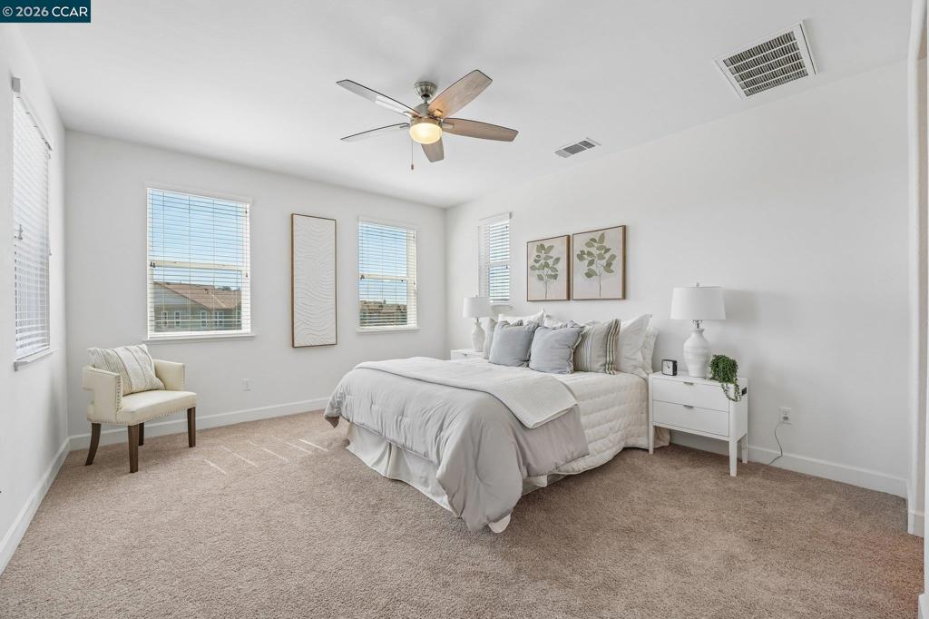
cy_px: 310
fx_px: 361
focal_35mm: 14
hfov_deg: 104.3
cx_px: 464
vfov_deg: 81.2
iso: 640
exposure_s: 1/60
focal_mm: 14
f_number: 8
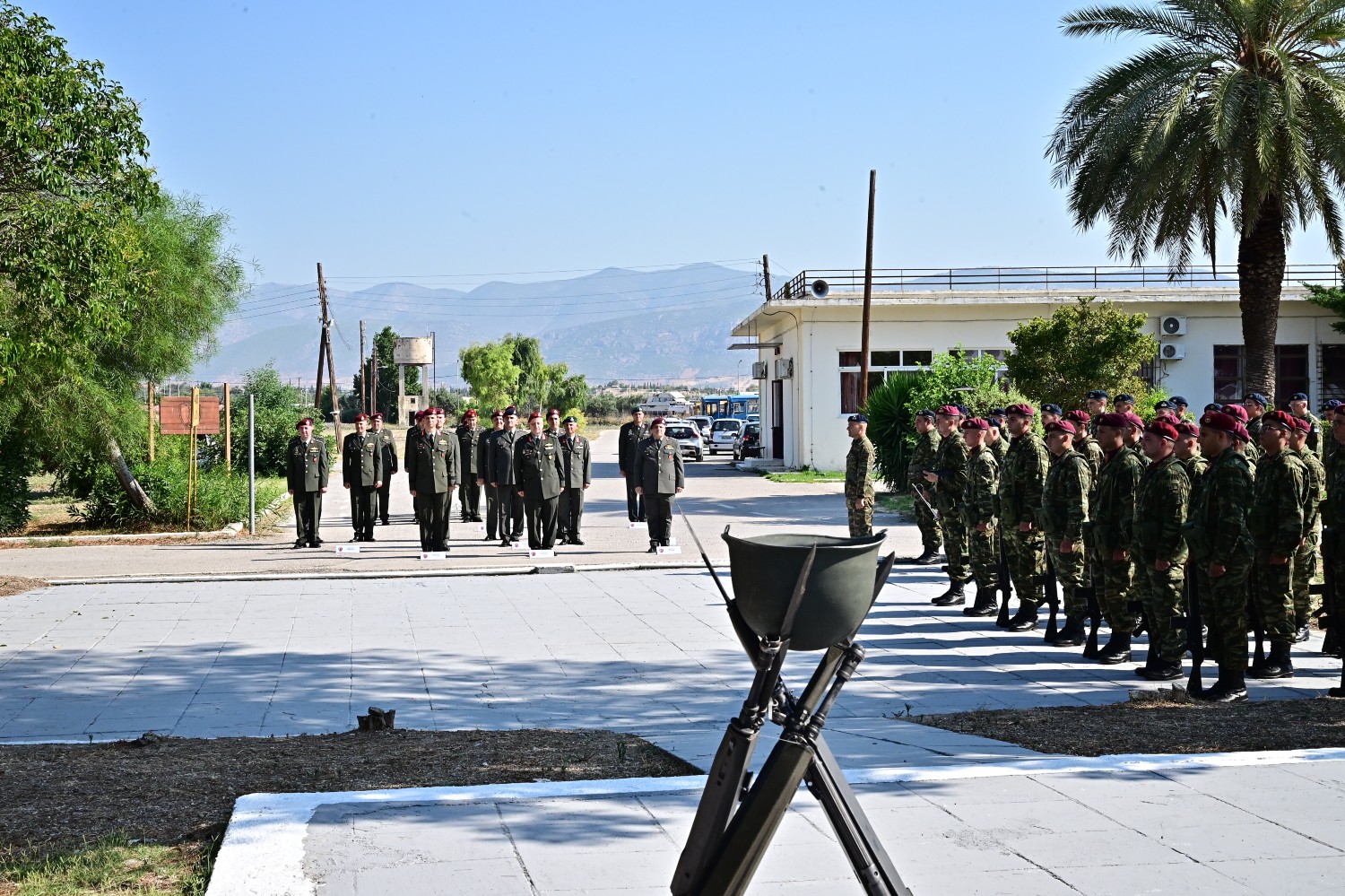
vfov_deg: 28.6
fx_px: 1755
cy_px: 448
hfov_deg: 41.9
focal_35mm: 47
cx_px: 672
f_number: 18
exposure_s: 1/400
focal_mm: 47
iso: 1000
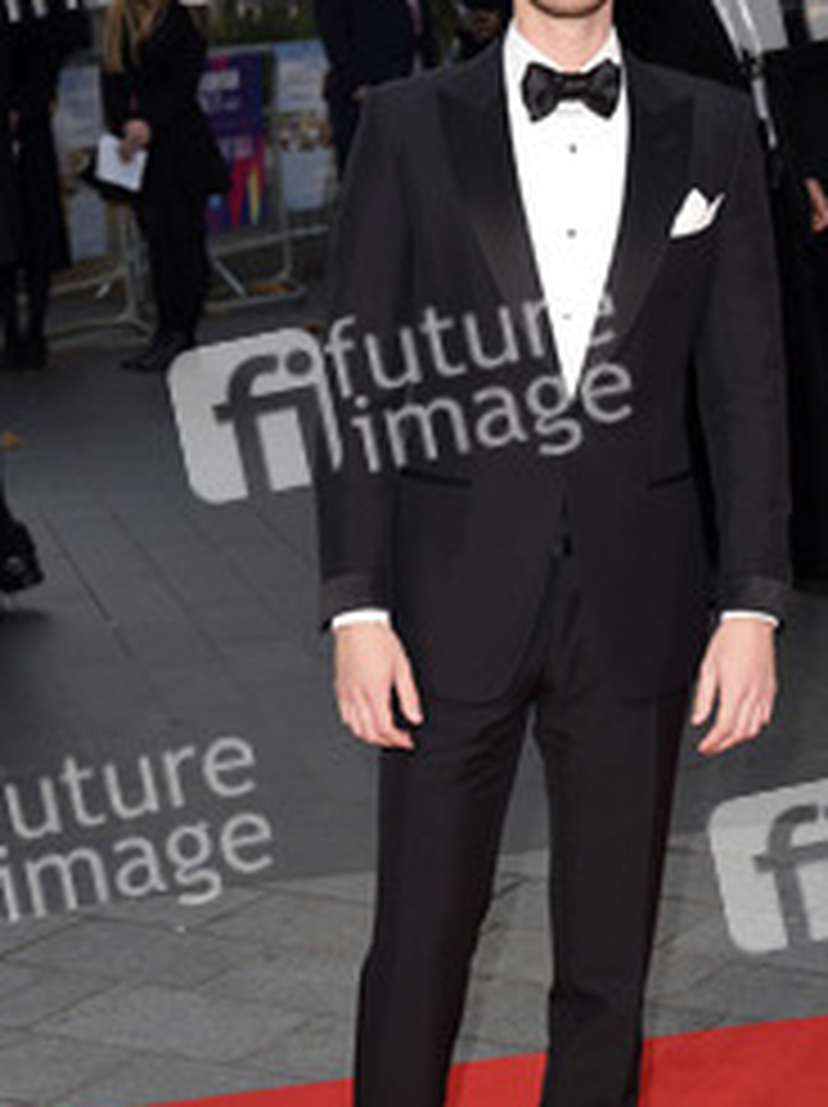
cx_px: 533
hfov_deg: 15.2
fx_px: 3099
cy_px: 621
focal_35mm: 97
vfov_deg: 20.2
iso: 640
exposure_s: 1/250
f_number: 5.6
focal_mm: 62
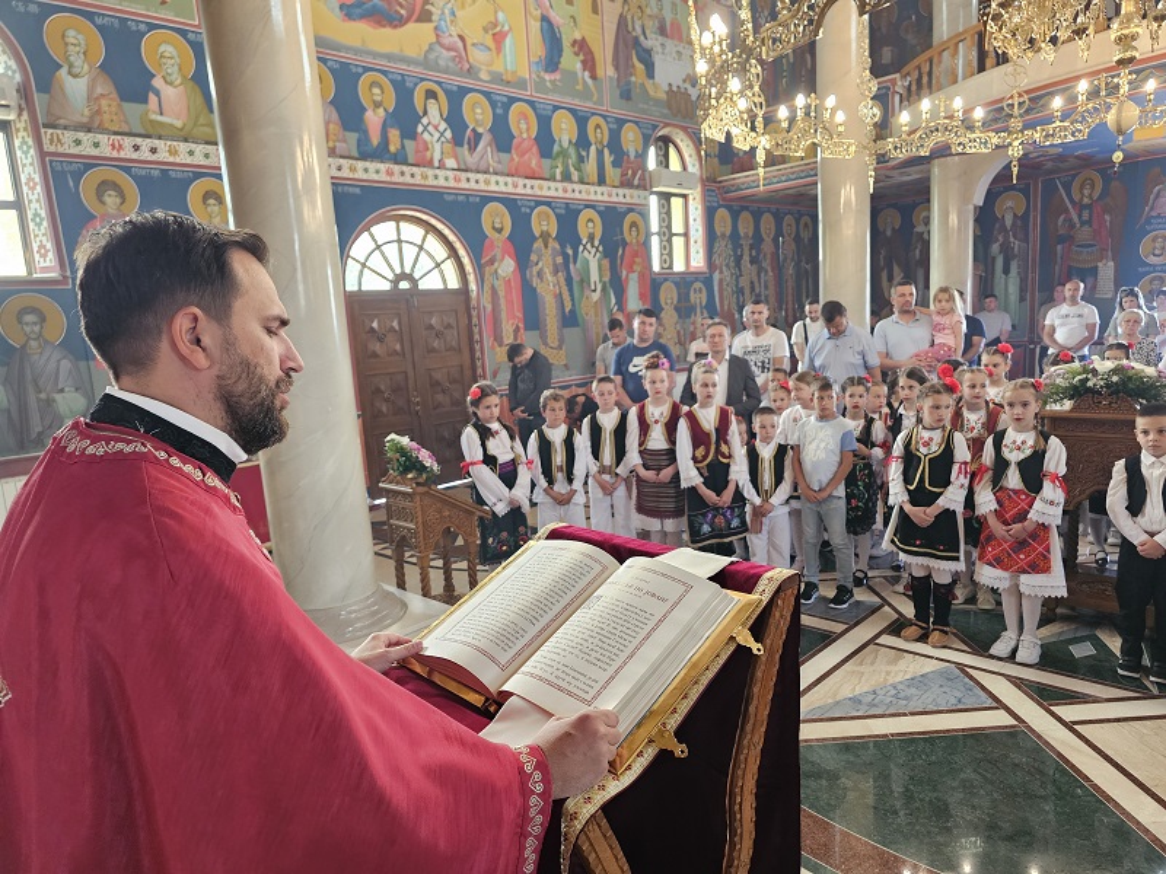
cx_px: 583
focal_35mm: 23
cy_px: 437
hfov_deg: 73.9
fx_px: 775
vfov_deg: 58.9
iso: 640
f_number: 1.7
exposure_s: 1/50
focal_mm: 6.3
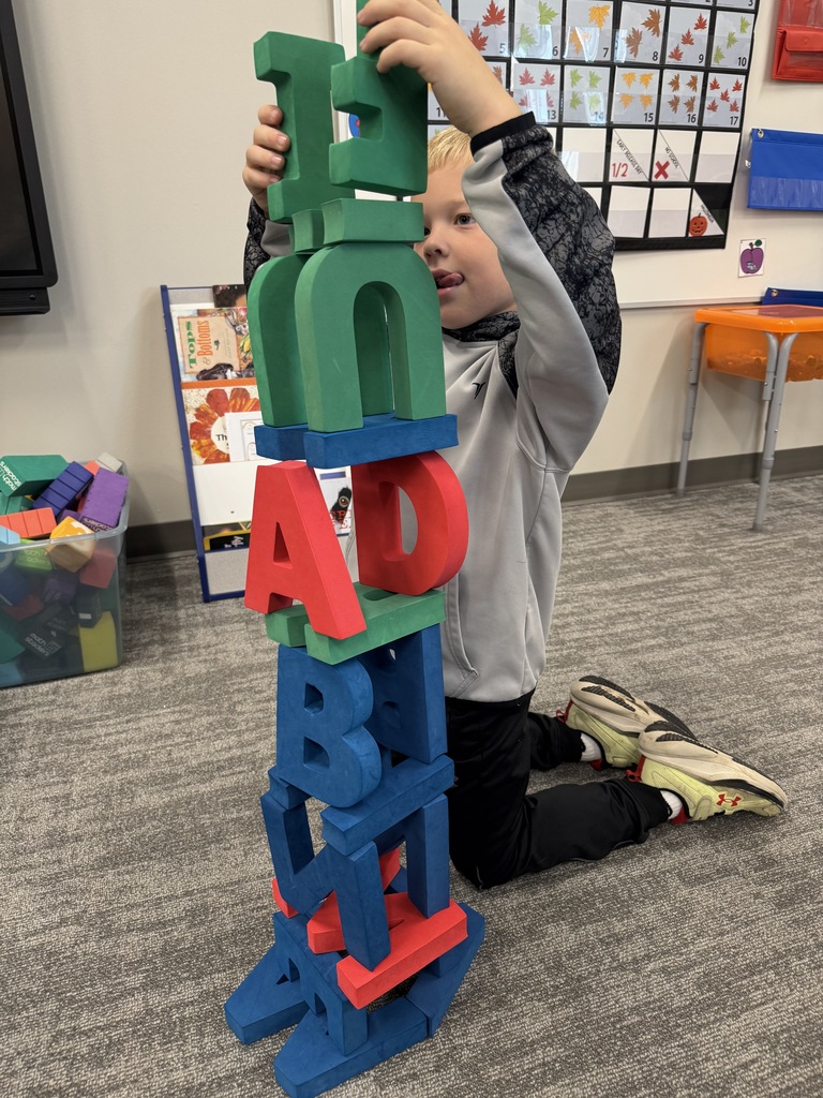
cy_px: 549
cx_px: 412
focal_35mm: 24
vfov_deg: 71.6
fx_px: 761
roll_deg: +1.5
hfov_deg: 56.8
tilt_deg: -21.8
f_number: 1.78
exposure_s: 1/60
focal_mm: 6.76
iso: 200
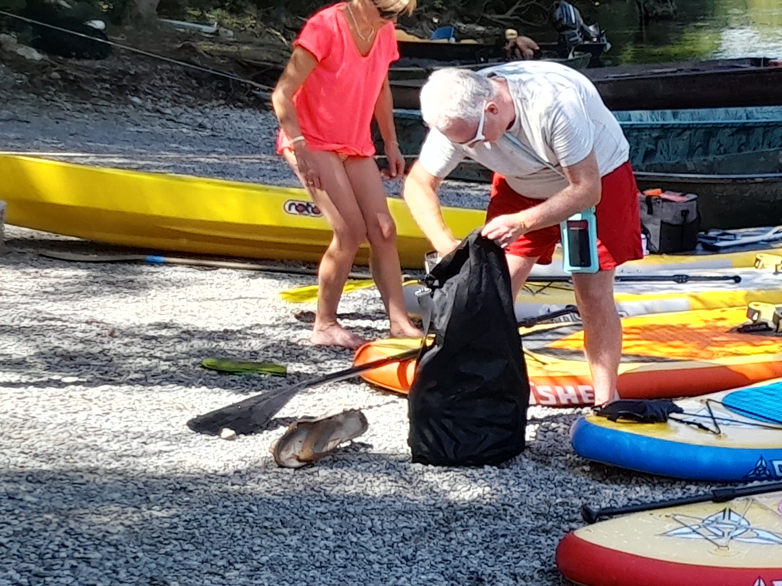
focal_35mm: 86
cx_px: 1230
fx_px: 1943
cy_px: 276
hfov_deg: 19.4
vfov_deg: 17.2
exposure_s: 1/251
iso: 20
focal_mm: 4.6
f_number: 2
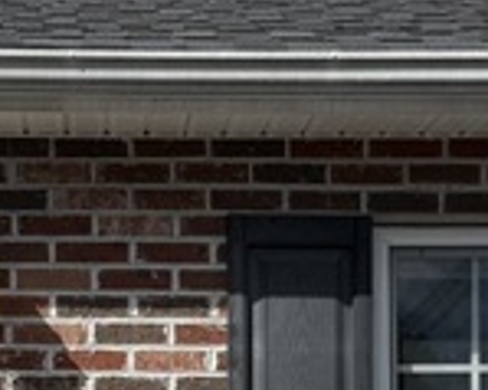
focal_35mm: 126
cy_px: 498
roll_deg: +1.0
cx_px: 128
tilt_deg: +5.0
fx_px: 1819
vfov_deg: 11.9
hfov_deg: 15.2
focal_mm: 6.76
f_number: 1.78
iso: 80
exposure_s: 1/5319
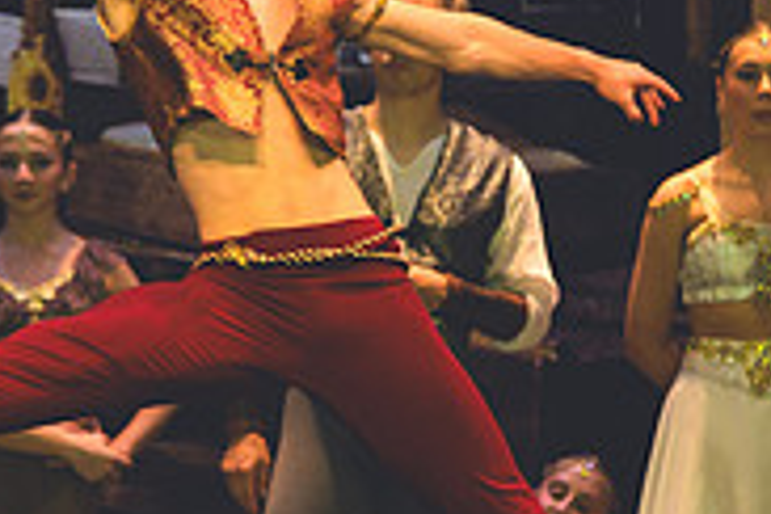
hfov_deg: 2.5
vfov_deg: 1.7
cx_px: 219
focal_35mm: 831
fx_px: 17796
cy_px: 308
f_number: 2.8
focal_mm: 175
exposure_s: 1/500
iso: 1000
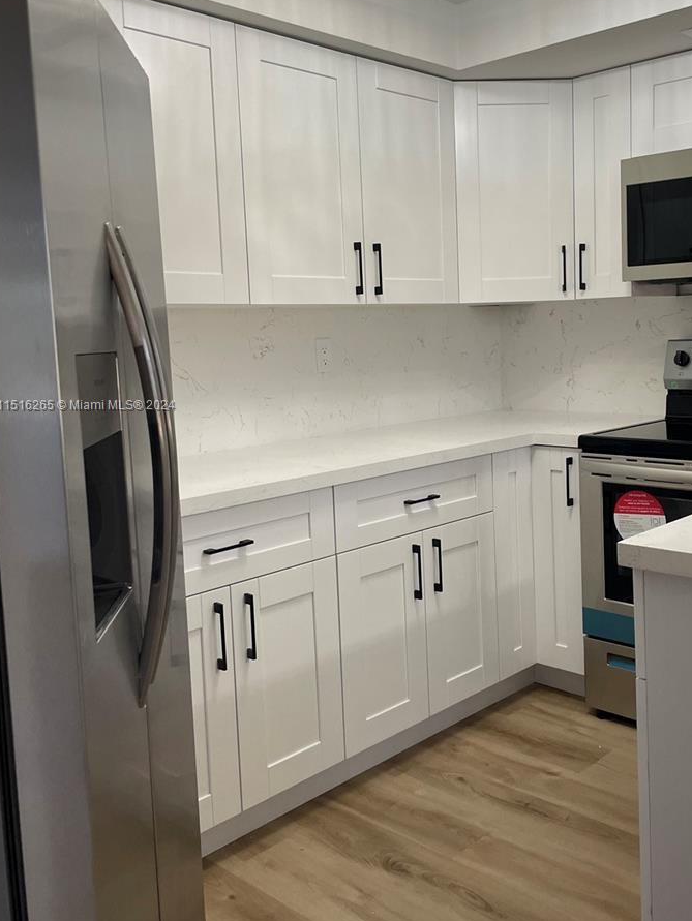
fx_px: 932
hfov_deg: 40.3
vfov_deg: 52.5
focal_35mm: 35
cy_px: 406
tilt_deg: -5.4
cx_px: 451
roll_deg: +1.7
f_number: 1.6
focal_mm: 4.2
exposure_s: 1/120
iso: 125
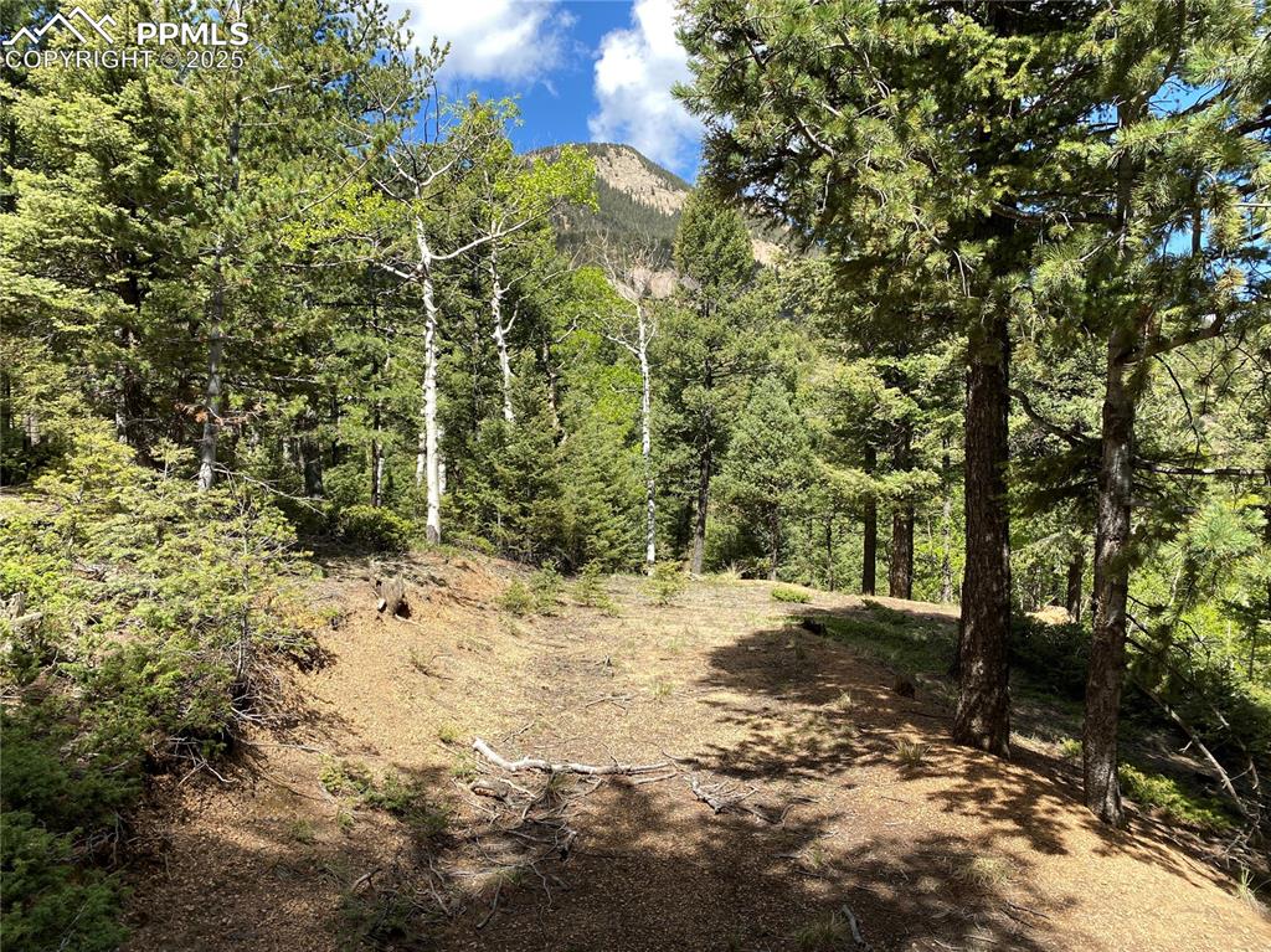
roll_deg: +1.1
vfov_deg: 53.0
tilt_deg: +1.6
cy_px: 476
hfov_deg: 67.3
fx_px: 954
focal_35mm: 26
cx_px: 636
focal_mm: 4.25
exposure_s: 1/1346
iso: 32
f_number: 1.8
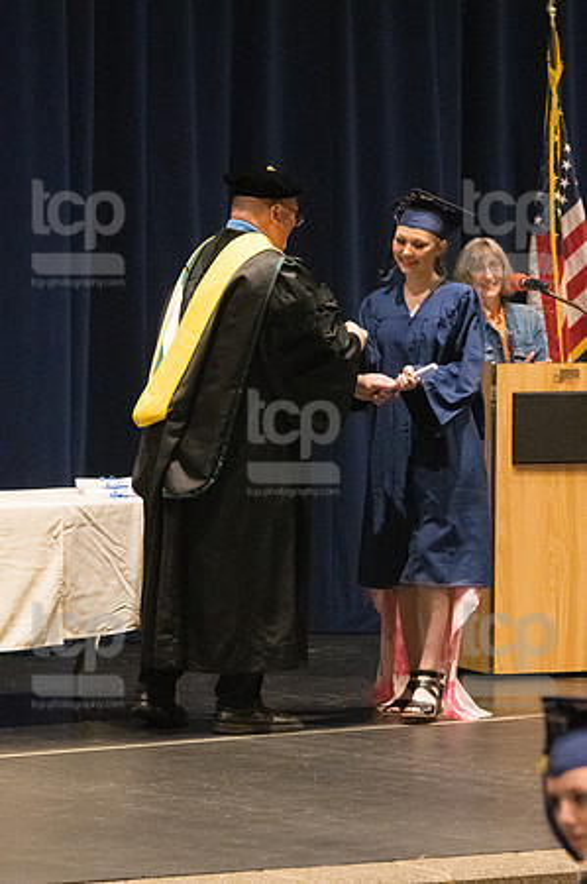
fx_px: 5319
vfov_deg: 9.5
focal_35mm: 217
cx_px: 294
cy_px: 442
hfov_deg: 6.3
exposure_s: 1/250
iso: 8000
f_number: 4.5
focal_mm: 145
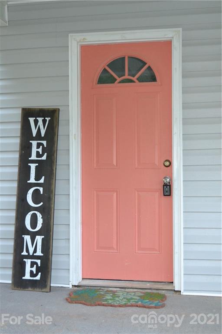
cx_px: 111
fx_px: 472
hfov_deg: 26.5
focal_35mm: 51
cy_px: 167
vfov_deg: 38.9
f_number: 5
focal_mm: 34
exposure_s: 1/60
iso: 2200
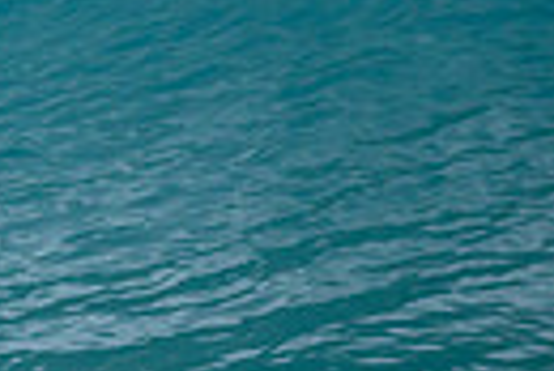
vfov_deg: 0.3
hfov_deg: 0.5
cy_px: -112
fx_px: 68926
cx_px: -587
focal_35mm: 4474
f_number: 6.3
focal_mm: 800
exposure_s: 1/2000
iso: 1400
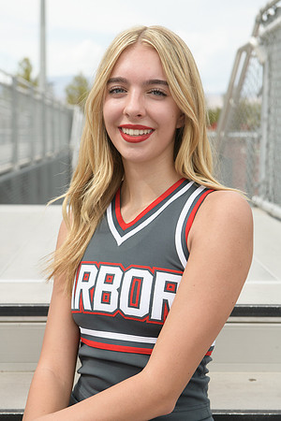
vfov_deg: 28.8
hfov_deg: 19.5
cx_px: 140
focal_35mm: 70
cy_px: 210
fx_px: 820
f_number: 5.6
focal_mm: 70
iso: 800
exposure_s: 1/1250
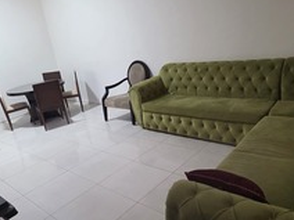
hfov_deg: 63.2
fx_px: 238
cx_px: 130
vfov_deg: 49.3
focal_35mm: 28
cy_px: 136
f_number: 1.9
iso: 400
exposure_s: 1/50
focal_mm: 2.2
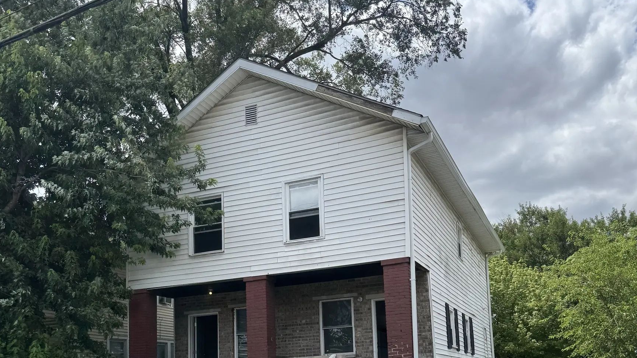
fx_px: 591
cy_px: 322
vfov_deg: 32.1
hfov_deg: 56.6
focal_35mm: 35
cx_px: 319
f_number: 1.78
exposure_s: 1/3247
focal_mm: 6.76
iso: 80
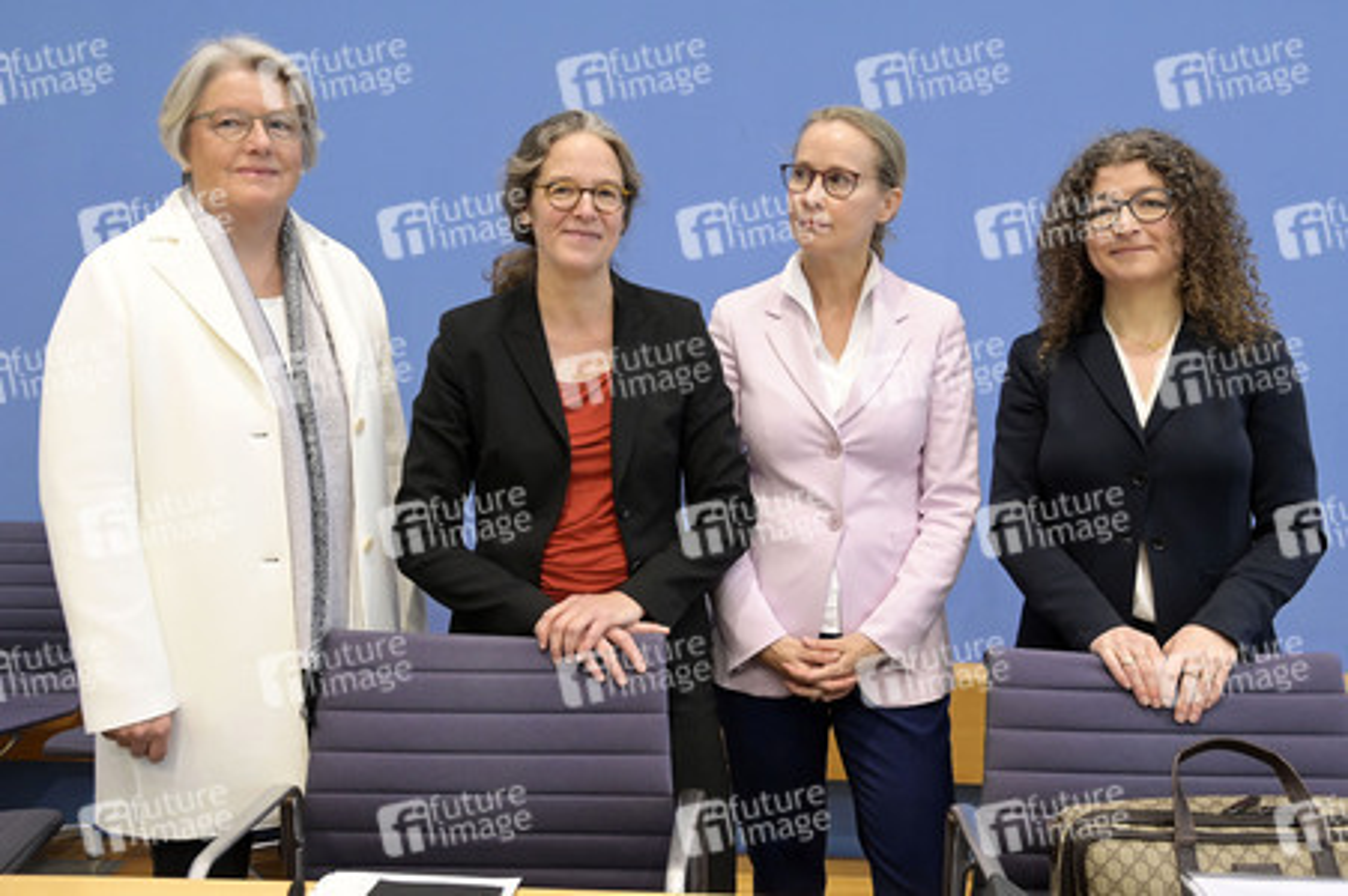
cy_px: 448
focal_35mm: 34
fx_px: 1272
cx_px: 674
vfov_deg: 38.8
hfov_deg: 55.8
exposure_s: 1/500
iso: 5000
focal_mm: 34
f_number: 5
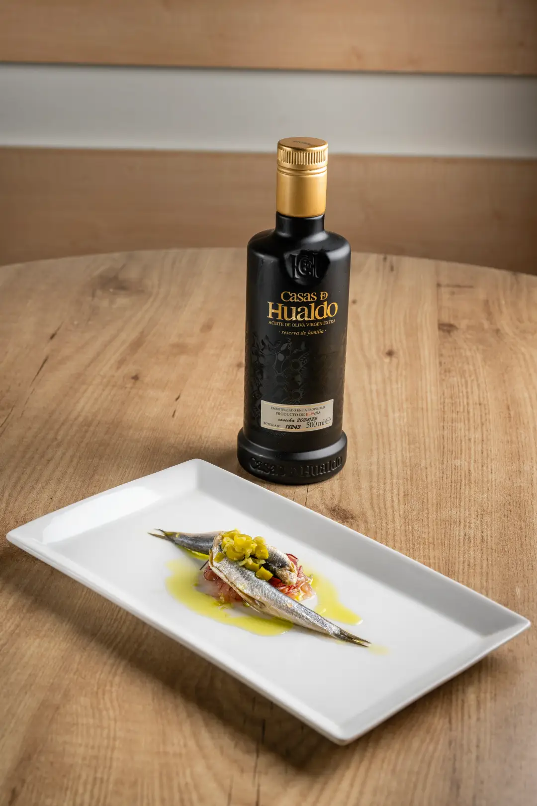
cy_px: 403
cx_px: 268
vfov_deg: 33.9
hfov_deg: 23.0
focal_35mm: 59
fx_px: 1320
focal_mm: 59
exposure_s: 1/80
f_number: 8
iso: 100
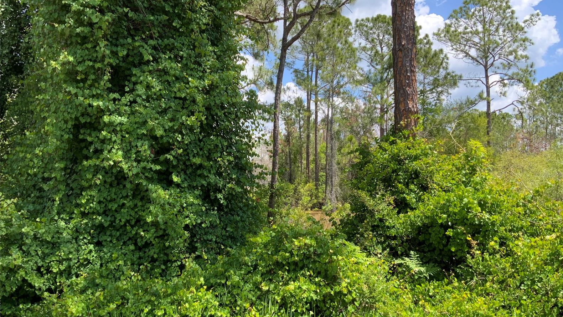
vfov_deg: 36.7
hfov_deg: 61.0
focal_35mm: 32
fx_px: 478
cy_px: 174
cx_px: 285
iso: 16
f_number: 1.8
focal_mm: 3
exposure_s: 1/568
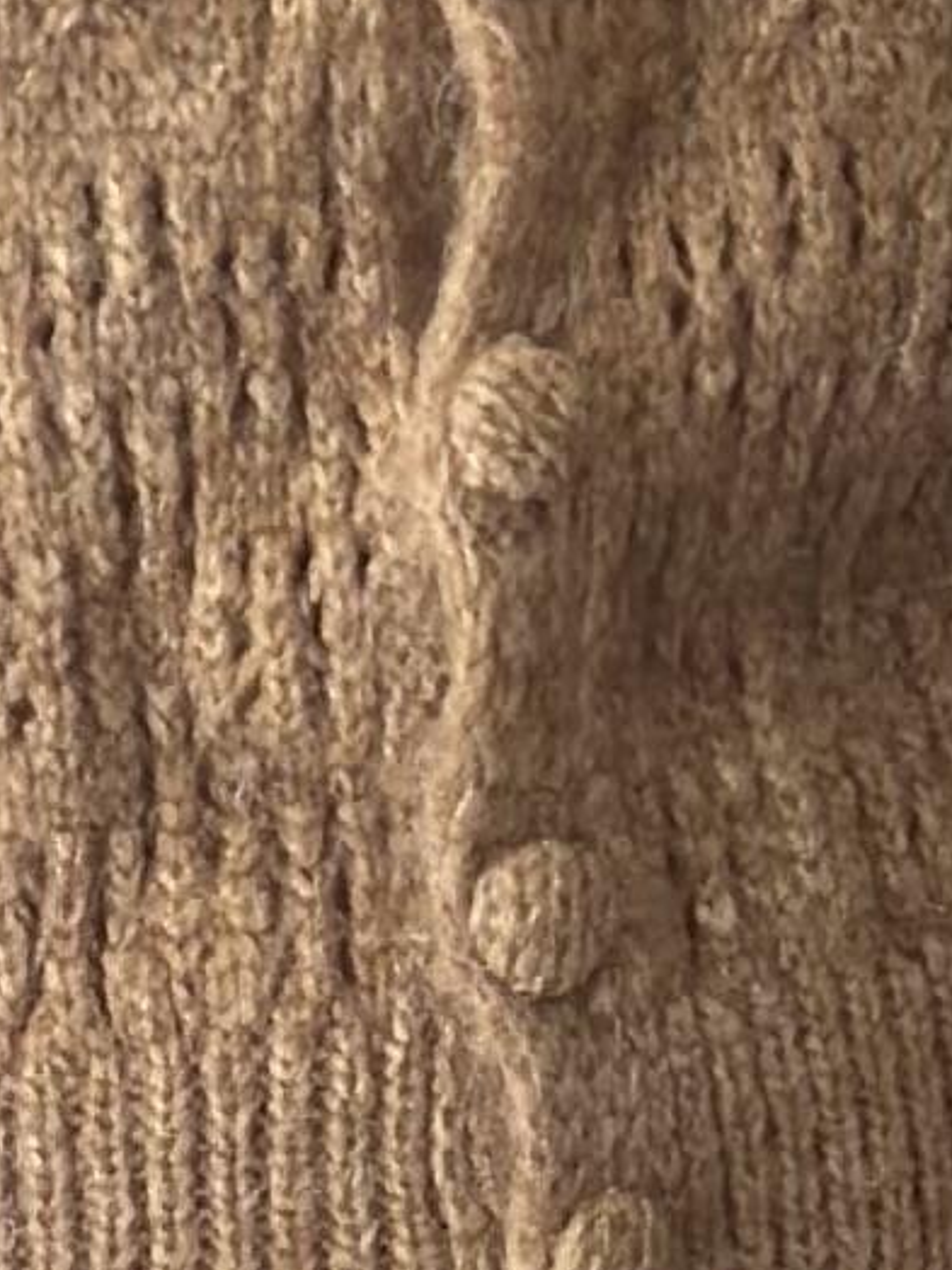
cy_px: 143
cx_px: -85
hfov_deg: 4.0
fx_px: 13531
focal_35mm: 369
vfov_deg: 5.4
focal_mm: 6.86
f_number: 1.78
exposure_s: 1/154
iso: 125
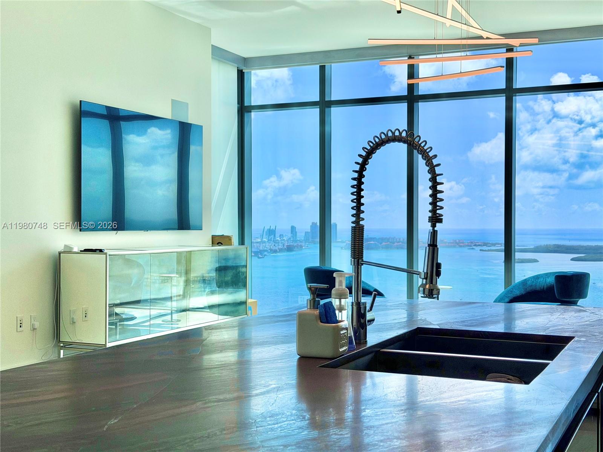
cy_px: 226
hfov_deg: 39.7
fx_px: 836
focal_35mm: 48
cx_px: 302
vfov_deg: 30.3
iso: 64
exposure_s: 1/2415
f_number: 1.78
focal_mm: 6.76
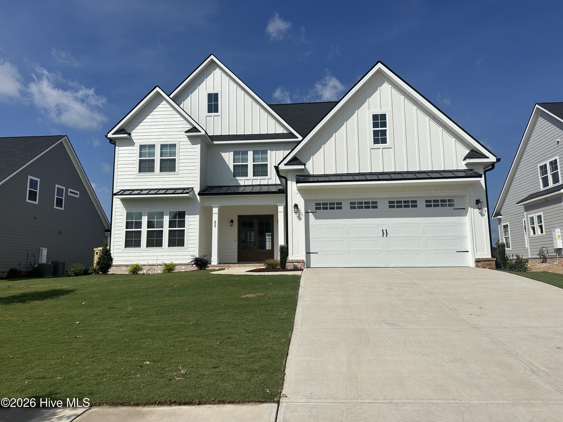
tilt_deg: +9.8
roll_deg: +1.0
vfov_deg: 56.8
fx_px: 390
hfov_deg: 71.6
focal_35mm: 24
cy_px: 211
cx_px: 282
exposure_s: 1/12048
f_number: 1.78
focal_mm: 6.86
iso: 80
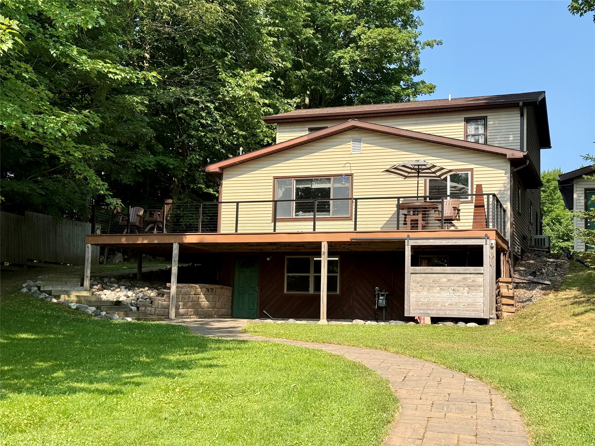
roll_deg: -1.3
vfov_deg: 30.3
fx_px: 825
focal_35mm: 48
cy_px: 223
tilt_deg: +7.5
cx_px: 298
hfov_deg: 39.7
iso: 80
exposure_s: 1/2762
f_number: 1.78
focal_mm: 6.76
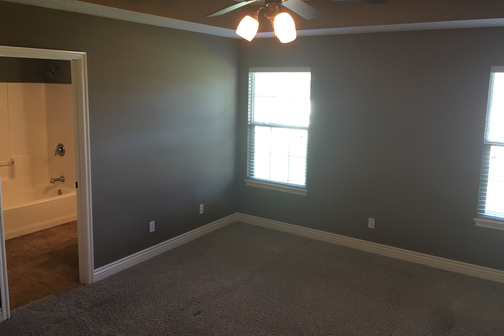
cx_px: 250
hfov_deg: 60.3
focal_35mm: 31
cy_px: 149
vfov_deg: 42.3
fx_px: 434
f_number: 2.2
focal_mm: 4.15
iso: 32
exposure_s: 1/15
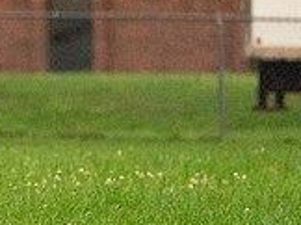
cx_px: -171
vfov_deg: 2.2
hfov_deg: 2.9
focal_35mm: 689
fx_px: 5982
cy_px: -53
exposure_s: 1/2000
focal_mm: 200
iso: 6400
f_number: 5.6
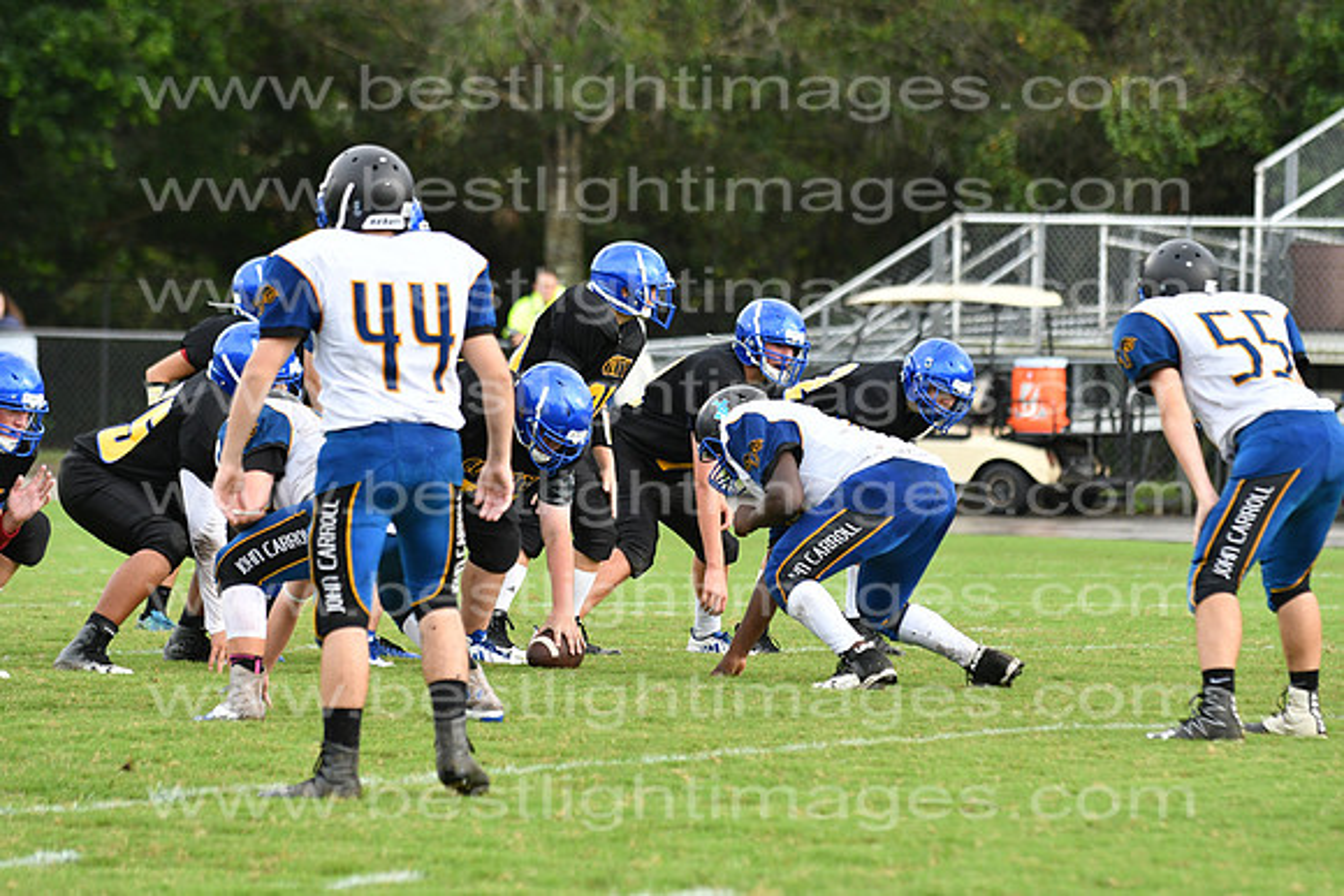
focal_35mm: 210
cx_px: 672
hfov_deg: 9.8
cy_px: 448
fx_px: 7841
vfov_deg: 6.5
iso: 800
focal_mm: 140
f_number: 3.5
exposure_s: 1/2000
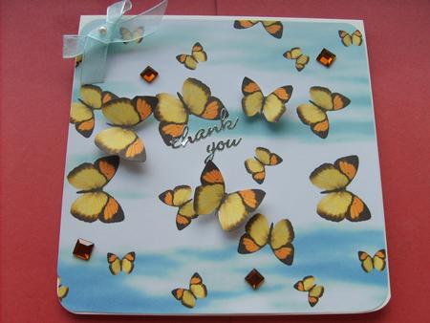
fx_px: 435
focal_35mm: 35
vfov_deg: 40.7
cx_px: 215
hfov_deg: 52.6
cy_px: 162
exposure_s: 1/90
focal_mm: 5.8
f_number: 2.8
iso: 50
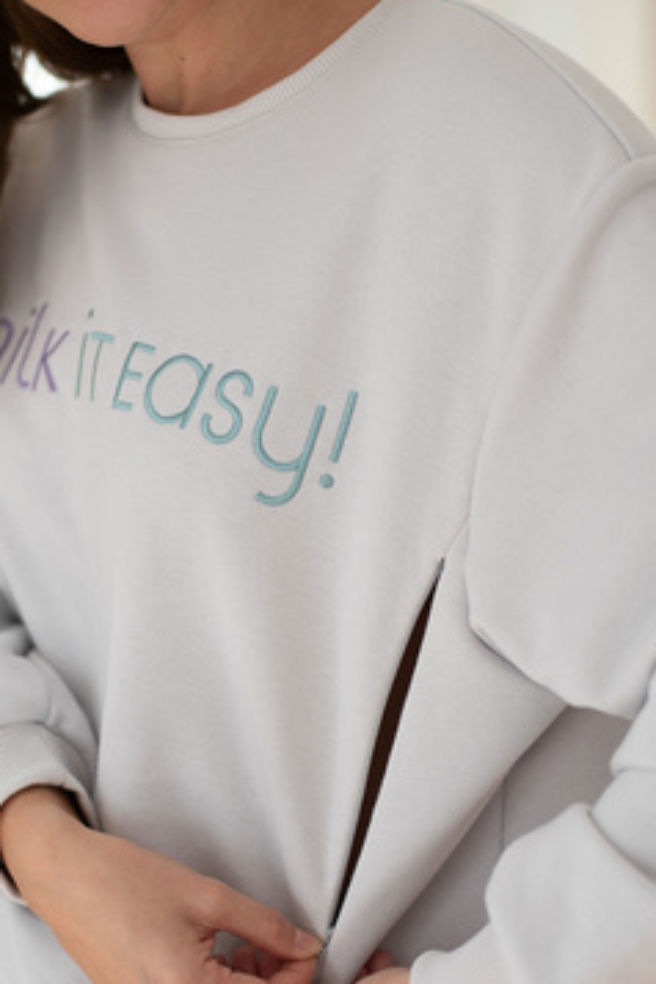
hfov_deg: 19.4
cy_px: 593
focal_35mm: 70
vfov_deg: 28.8
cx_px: 249
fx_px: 1913
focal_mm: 50
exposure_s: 1/320
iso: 200
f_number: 2.5
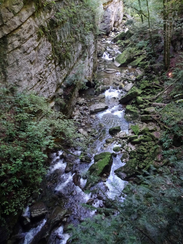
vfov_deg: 71.6
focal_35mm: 24
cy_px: 122
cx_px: 92
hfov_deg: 56.8
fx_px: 169
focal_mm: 4.1
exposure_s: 1/30
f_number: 3.5
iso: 800
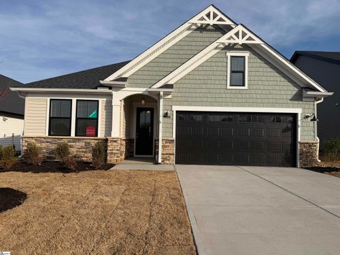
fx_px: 236
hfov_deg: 71.6
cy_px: 128
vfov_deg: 56.8
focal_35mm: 24
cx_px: 170
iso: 80
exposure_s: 1/6711
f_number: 1.78
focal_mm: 6.76
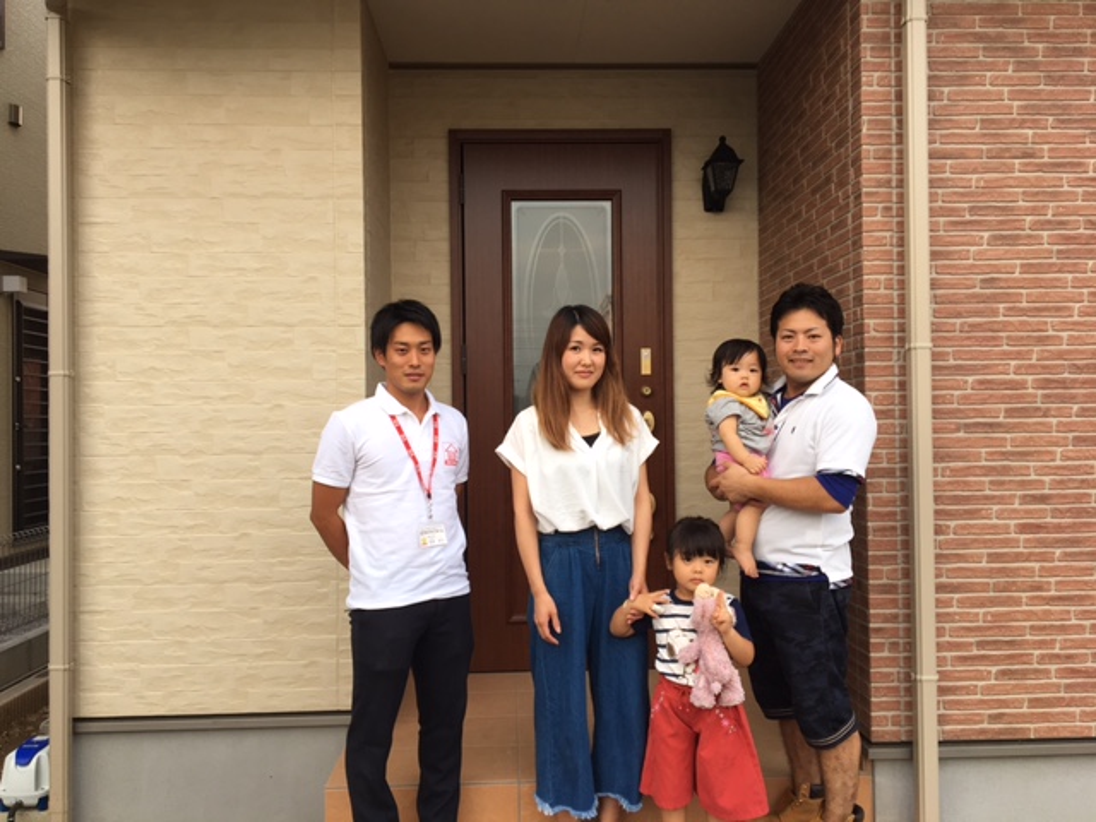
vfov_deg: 48.2
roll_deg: +0.3
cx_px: 548
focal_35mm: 29
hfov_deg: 61.7
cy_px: 411
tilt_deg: +0.5
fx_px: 918
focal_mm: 4.15
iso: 25
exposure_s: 1/60
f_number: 2.2
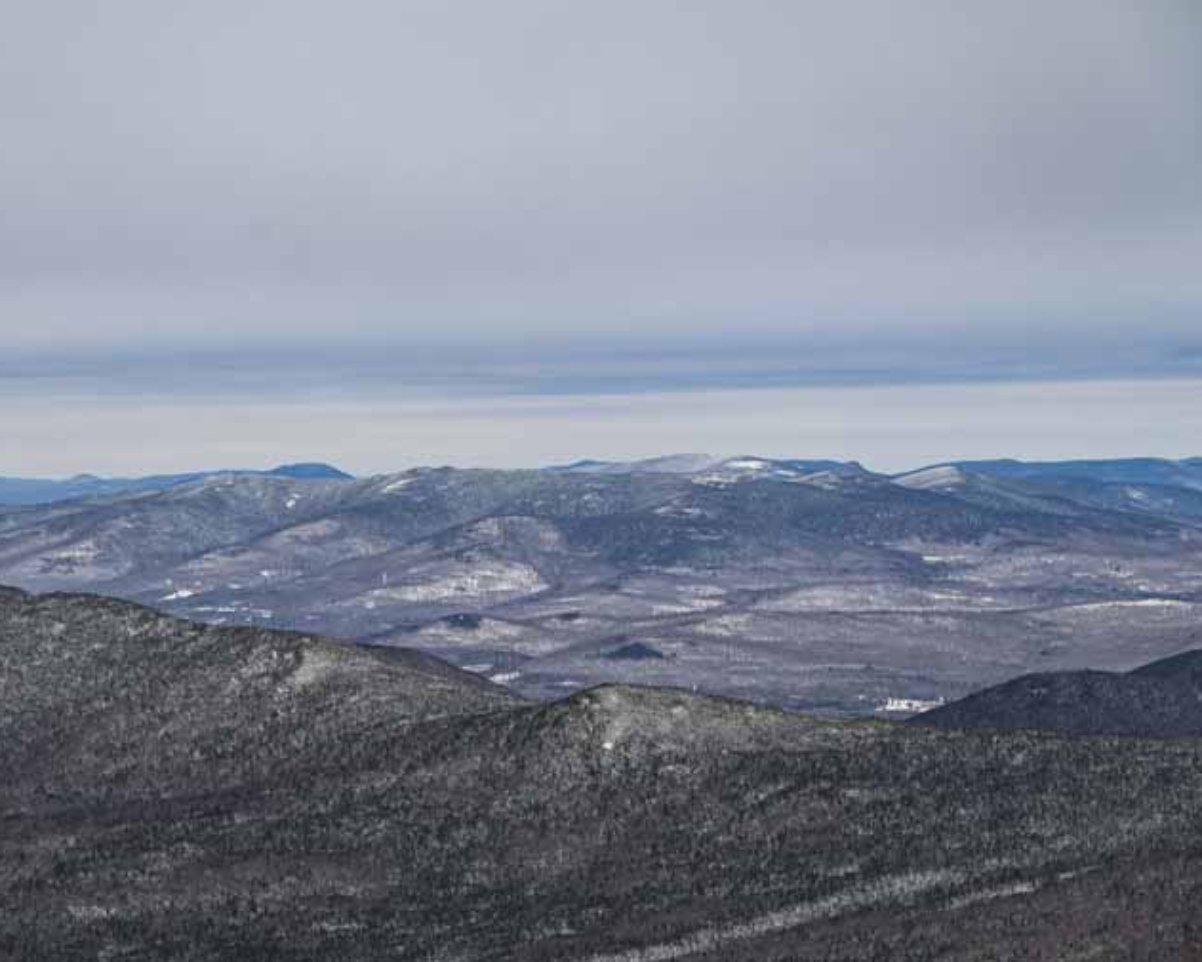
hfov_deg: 20.4
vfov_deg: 16.4
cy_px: 505
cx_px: 509
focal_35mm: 94
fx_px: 3345
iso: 100
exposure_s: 1/1600
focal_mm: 79
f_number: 5.6
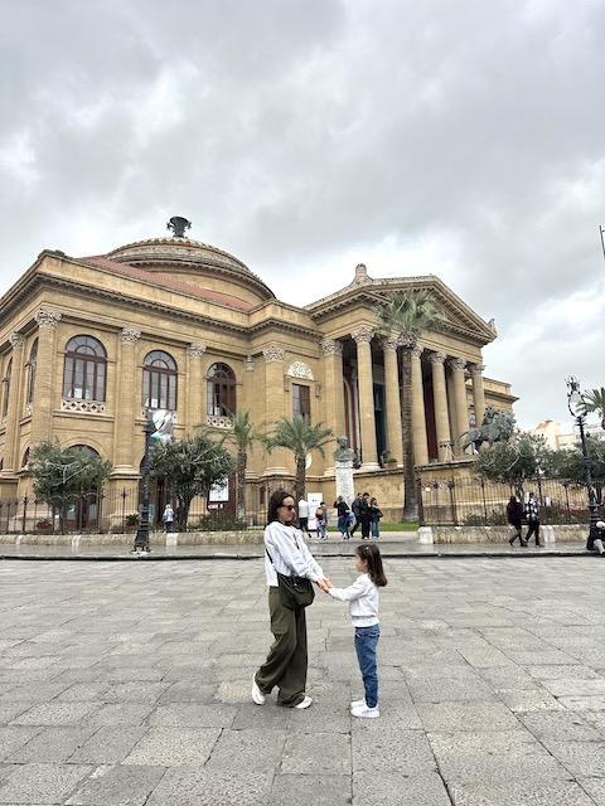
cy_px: 403
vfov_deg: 71.6
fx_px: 559
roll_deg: +0.1
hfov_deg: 56.8
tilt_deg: +13.0
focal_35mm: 24
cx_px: 302
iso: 80
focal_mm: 6.86
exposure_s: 1/1639
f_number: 1.78
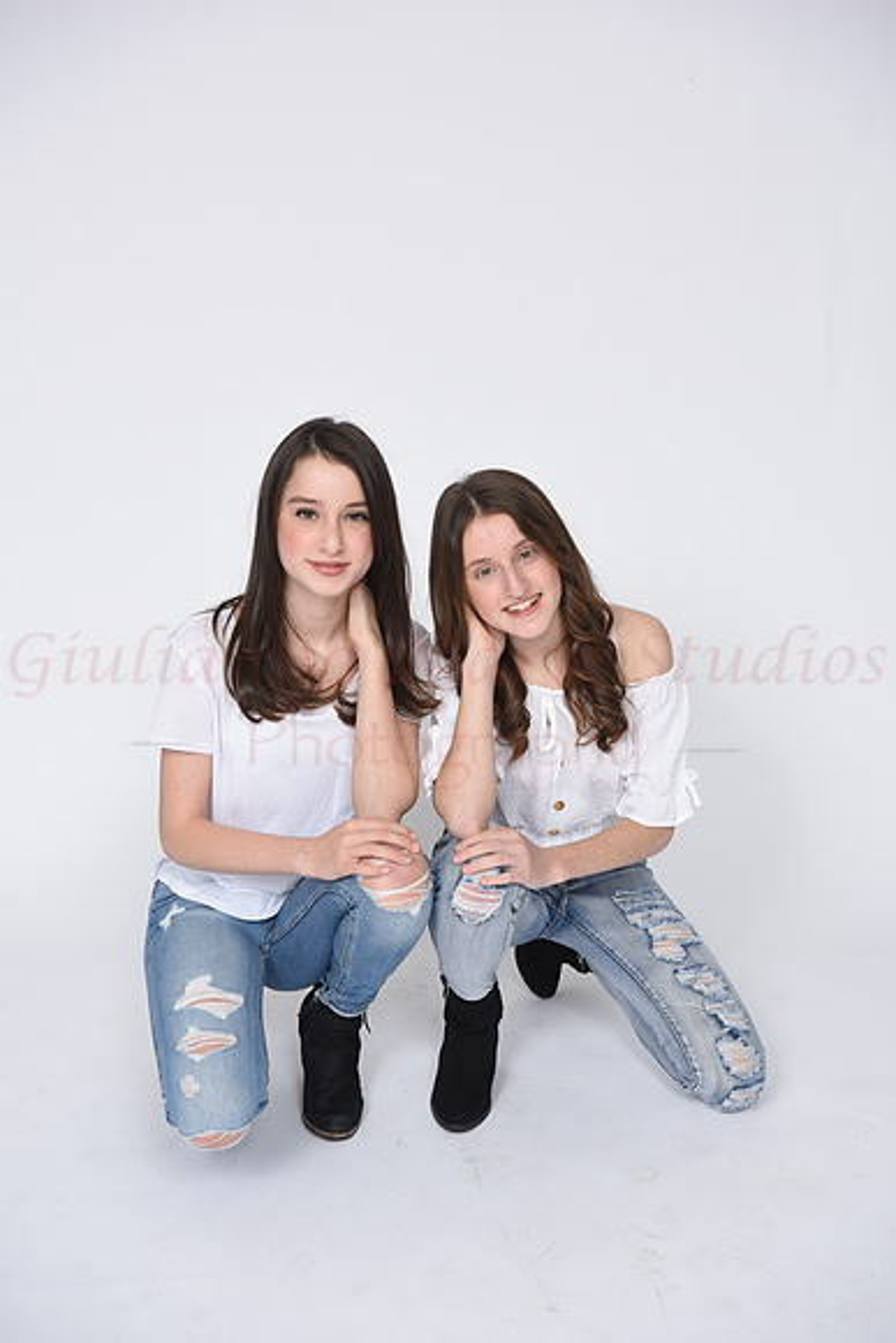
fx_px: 1791
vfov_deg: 41.1
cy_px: 672
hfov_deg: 28.1
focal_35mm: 48
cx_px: 448
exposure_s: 1/100
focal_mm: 48
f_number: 8
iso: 160
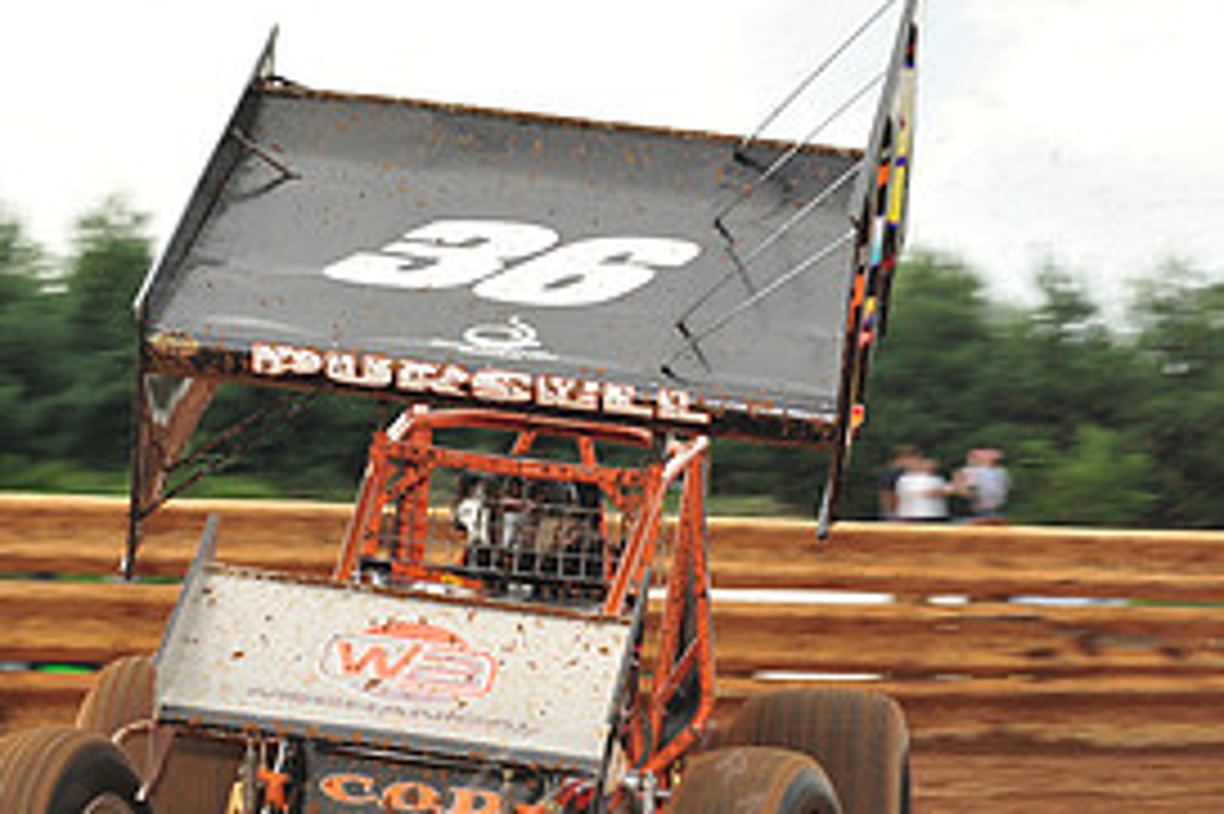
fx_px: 7611
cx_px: 513
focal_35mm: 224
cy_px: 490
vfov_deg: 6.1
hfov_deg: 9.2
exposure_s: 1/320
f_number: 9
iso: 640
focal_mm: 105
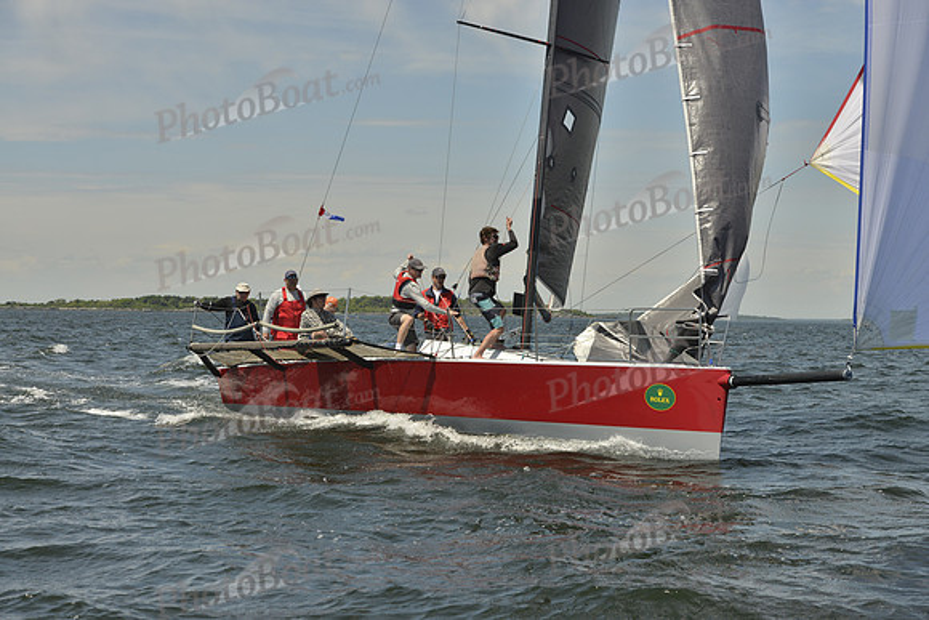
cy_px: 310
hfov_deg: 28.8
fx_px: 1807
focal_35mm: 70
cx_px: 464
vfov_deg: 19.5
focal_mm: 70
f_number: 9
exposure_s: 1/1600
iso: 280
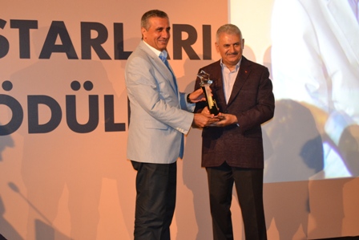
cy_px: 120
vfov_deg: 22.6
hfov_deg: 33.4
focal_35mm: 60
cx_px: 180
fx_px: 598
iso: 2000
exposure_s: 1/60
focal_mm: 40
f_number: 5.3
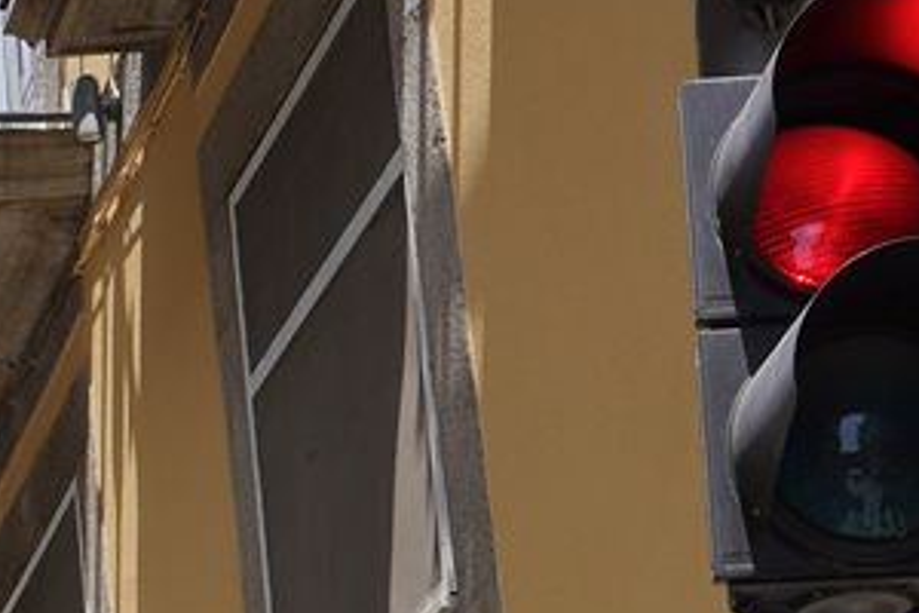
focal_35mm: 160
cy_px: 1272
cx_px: -858
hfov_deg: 11.6
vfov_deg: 8.1
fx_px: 4084
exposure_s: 1/100
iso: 100
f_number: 13
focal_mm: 24
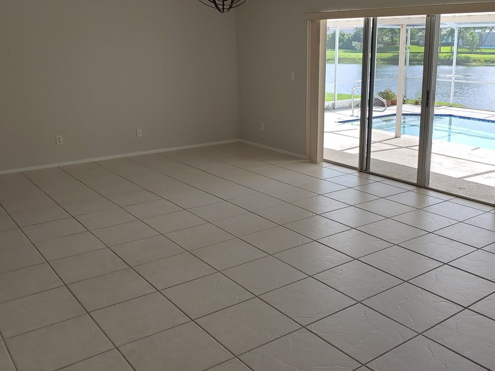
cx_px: 274
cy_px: 141
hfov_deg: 55.2
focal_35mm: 33
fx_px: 472
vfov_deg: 42.6
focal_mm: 4.23
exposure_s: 1/420
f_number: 1.5
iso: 50
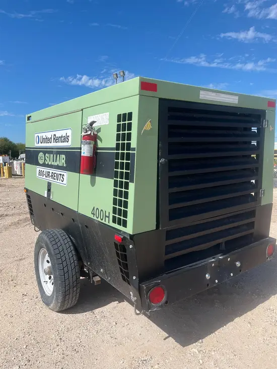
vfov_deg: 67.3
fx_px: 277
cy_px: 184
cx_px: 138
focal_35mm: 26
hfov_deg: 53.1
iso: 50
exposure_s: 1/4149
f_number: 1.6
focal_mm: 5.1
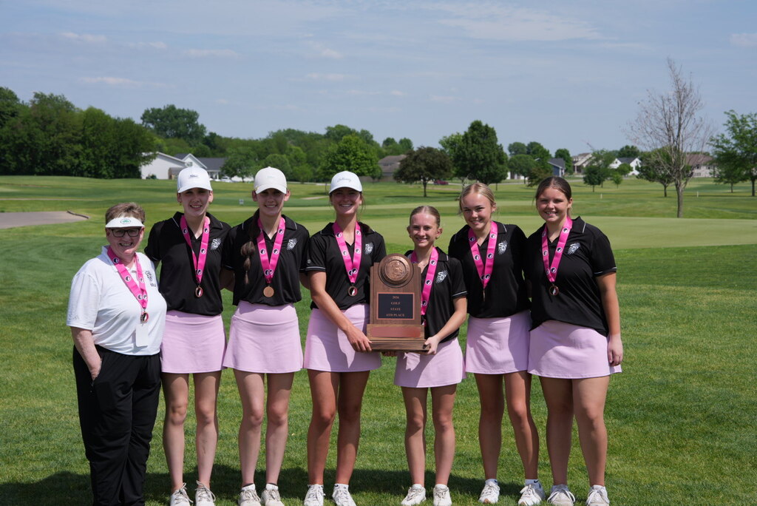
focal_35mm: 70
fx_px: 1473
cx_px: 378
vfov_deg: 19.5
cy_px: 253
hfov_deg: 28.8
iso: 200
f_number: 8
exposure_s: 1/1000
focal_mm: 70
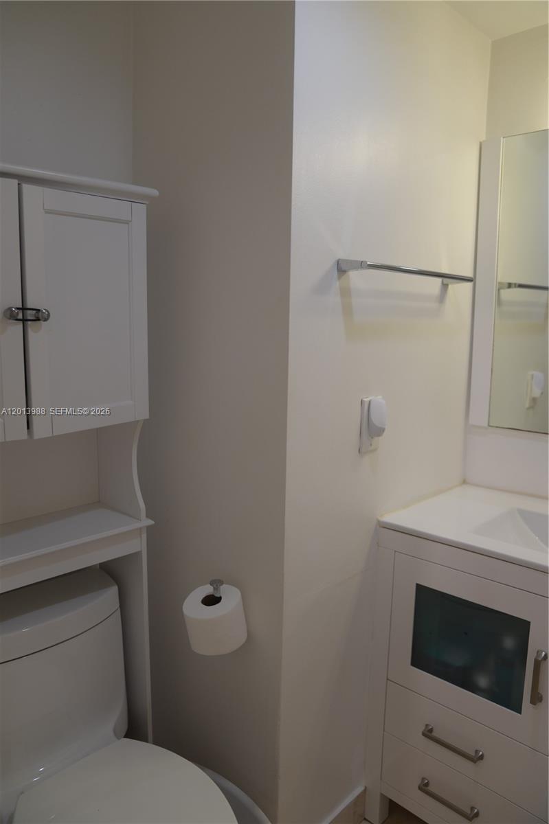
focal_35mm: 26
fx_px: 595
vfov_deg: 69.4
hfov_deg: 49.5
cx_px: 274
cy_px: 412
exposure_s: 1/320
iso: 400
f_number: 2.8
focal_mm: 26
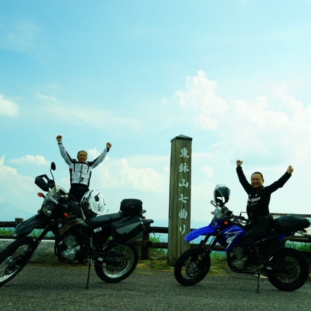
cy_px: 155
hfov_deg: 41.7
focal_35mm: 40
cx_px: 185
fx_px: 407
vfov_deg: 41.9
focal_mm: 31
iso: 100
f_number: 8
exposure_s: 1/100
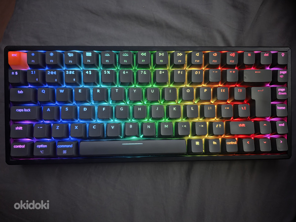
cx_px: 148
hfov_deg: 73.9
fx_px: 197
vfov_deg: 58.9
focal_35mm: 23
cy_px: 111
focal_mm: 6.3
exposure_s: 1/30
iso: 2500
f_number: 1.7
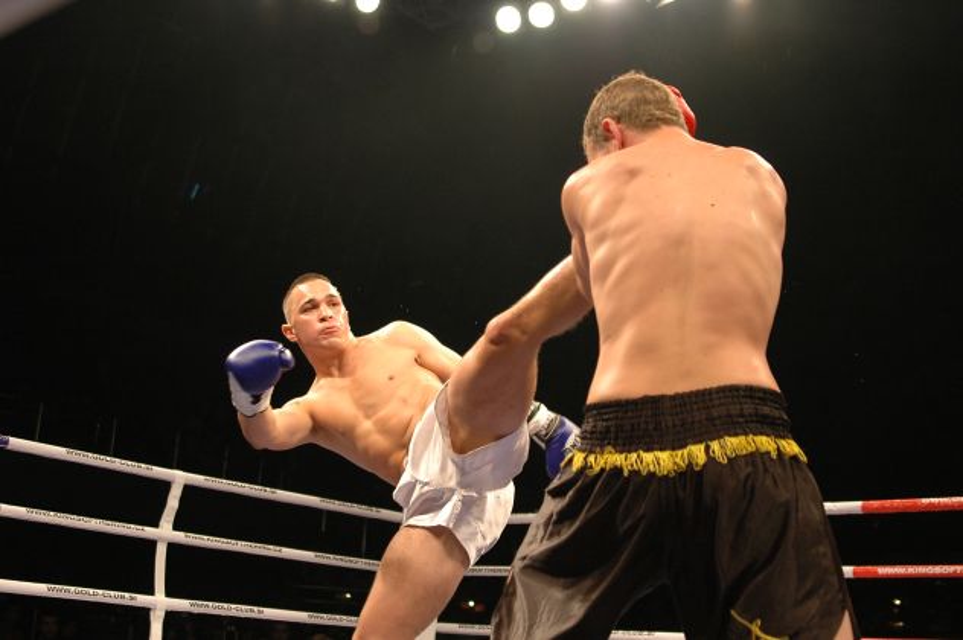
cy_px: 320
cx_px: 482
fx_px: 1283
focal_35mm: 48
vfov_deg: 28.0
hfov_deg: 41.2
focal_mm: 32
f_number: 2.8
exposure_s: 1/500
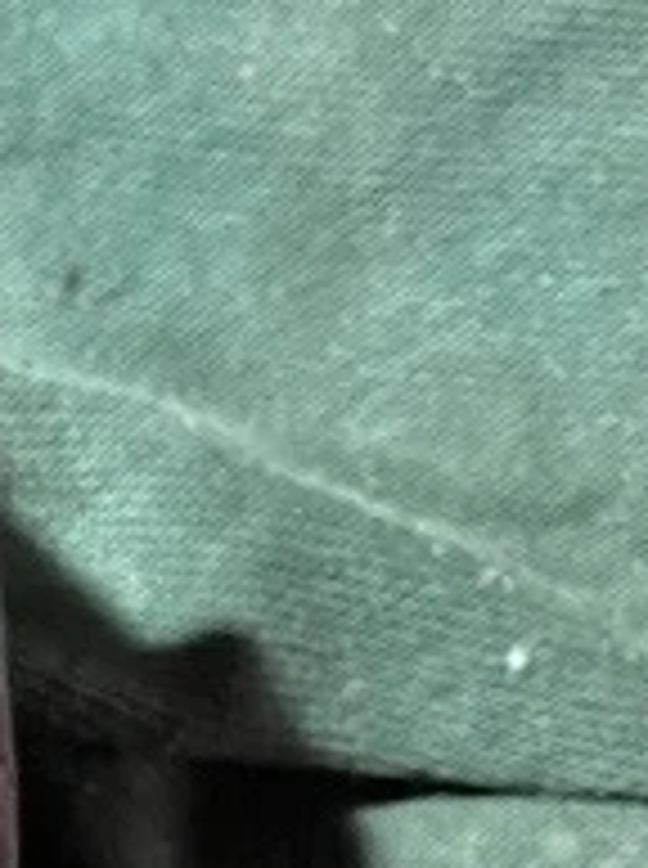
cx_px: -770
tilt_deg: -75.1
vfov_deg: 14.0
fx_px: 3381
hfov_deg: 9.9
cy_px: 1165
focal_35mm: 135
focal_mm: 5.1
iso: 400
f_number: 1.6
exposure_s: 1/33
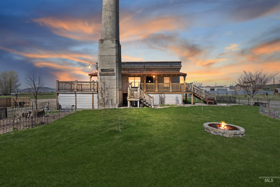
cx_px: 140
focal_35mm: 15
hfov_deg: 100.4
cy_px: 94
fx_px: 117
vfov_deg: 77.4
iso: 320
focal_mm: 15
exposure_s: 1/250
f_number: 13
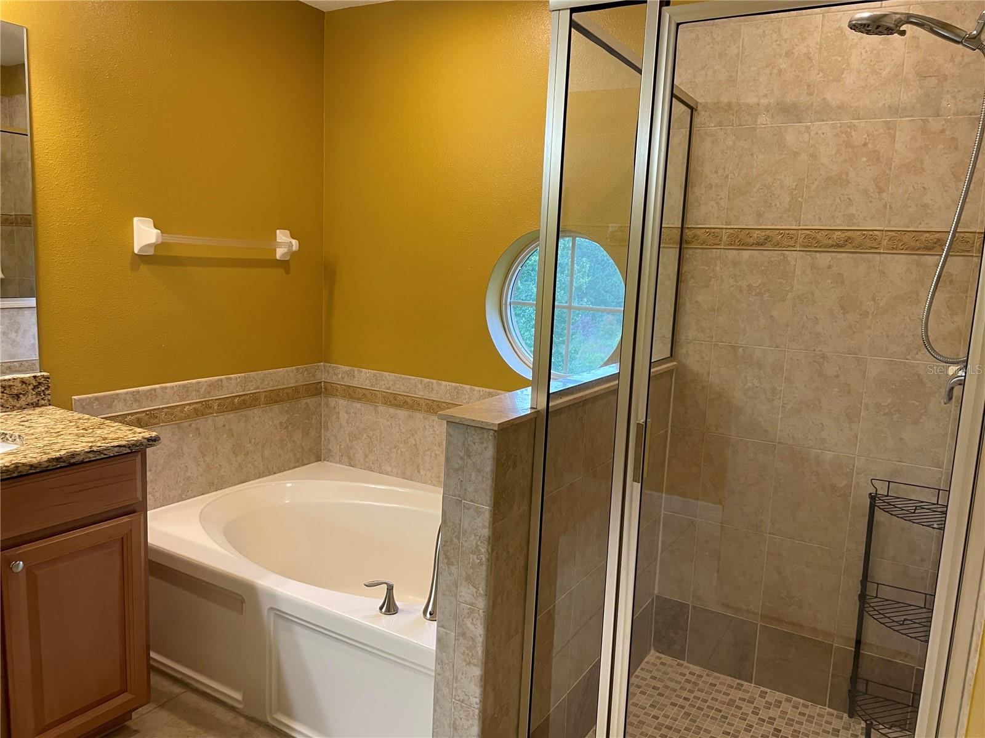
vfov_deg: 53.1
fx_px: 740
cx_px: 492
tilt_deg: -10.5
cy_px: 369
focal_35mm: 26
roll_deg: -2.3
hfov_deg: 67.3
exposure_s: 1/60
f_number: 1.6
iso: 100
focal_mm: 4.2
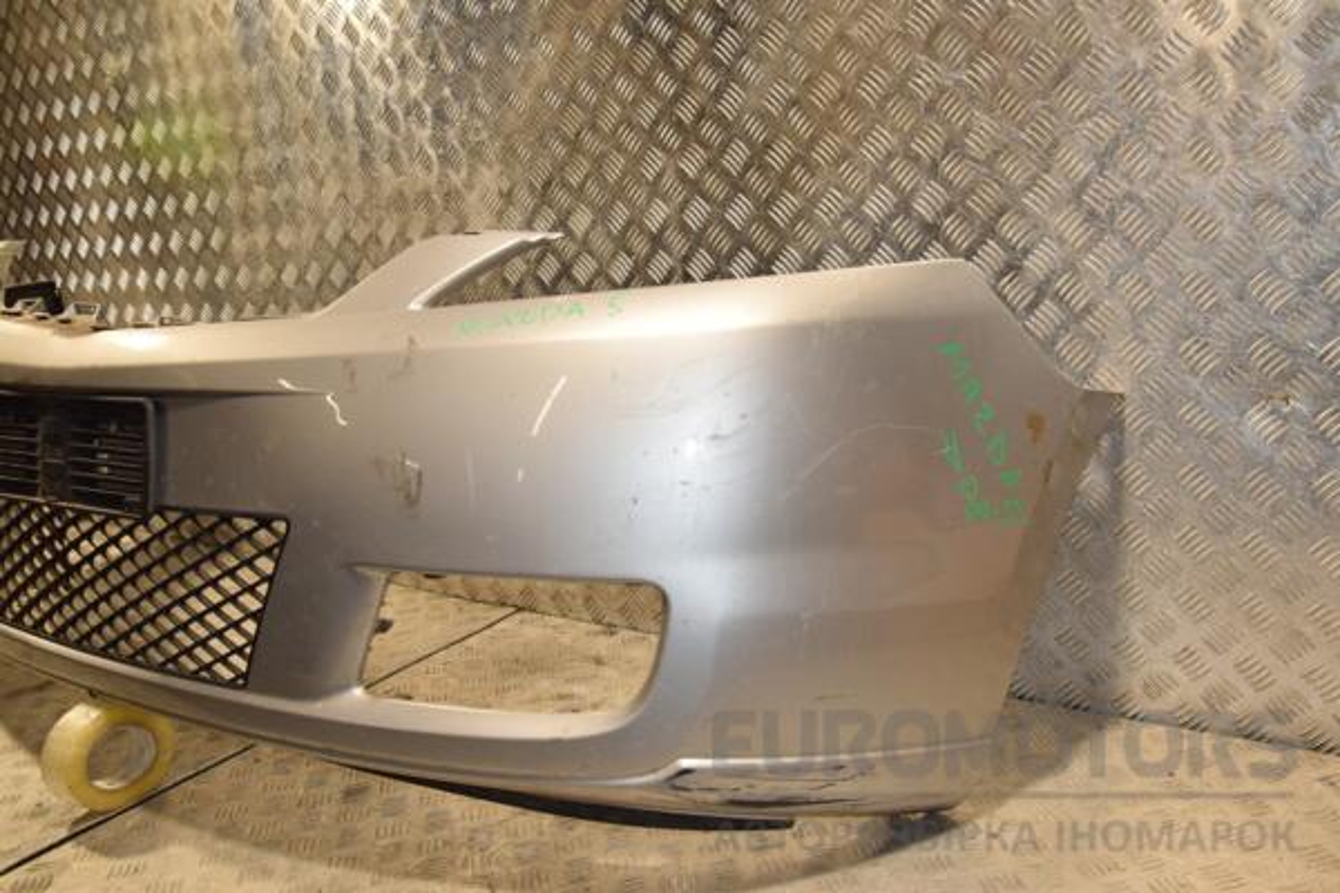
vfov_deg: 40.0
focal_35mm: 33
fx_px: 1228
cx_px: 670
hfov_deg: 57.2
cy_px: 446
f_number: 8
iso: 800
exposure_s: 1/200
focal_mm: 22
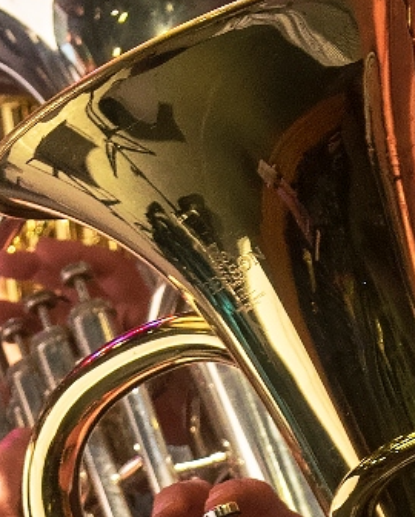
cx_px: 304
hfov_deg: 4.3
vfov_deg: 5.3
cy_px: 934
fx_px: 5522
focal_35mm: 360
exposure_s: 1/25
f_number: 4
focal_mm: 29
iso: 400
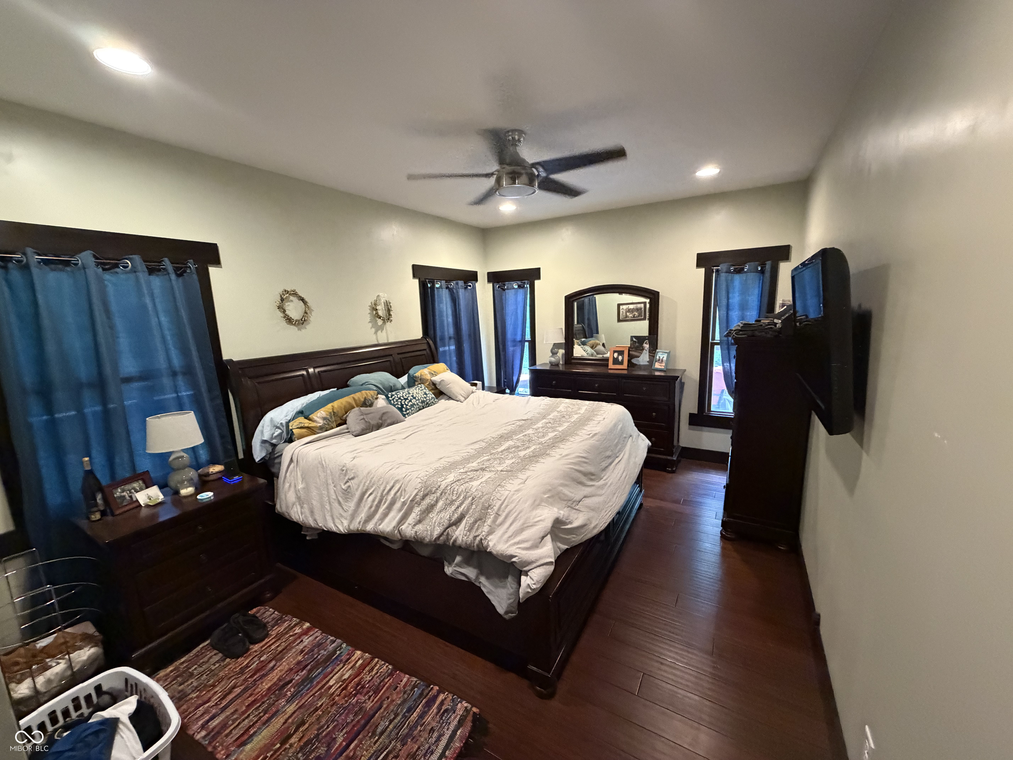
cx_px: 506
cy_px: 380
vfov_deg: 85.7
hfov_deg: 102.1
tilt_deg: -10.5
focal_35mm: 14
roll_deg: +2.6
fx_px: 410
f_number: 2.2
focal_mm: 2.22
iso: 1000
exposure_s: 1/60
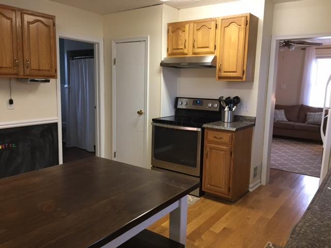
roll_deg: -1.5
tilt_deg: -9.1
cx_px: 166
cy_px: 124
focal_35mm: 29
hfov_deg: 61.7
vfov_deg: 48.2
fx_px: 277
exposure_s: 1/24
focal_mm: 4.15
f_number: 2.2
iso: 250
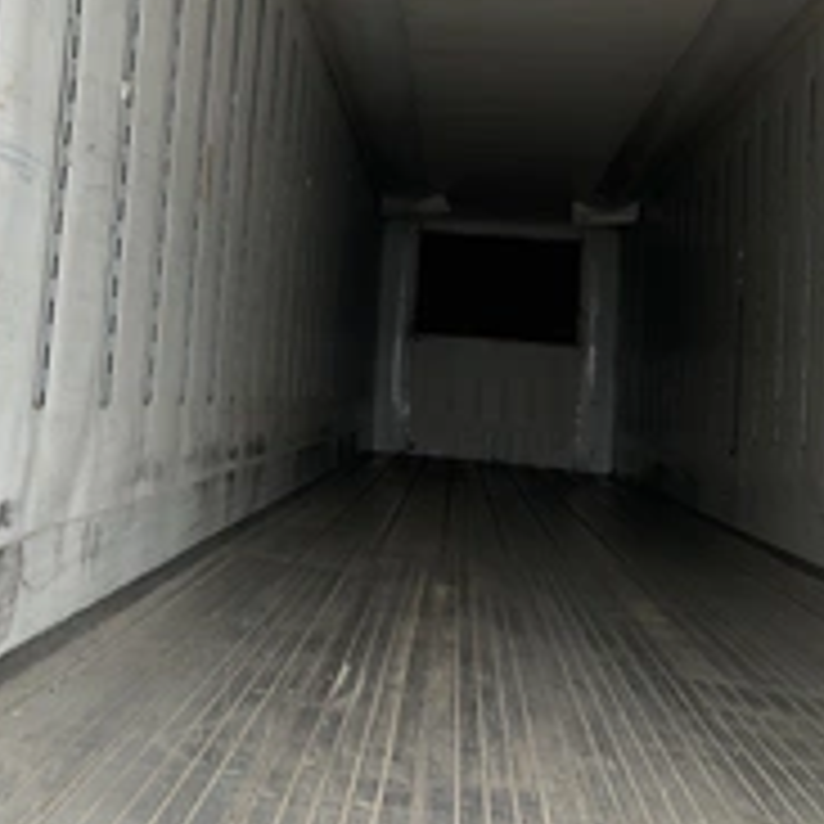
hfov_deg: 29.1
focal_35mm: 56
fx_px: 1508
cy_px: 225
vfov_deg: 30.1
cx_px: 50
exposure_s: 1/397
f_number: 1.8
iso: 25
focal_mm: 3
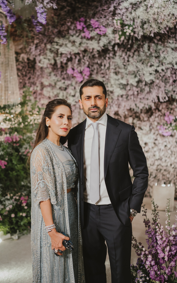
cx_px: 92
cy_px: 141
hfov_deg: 35.3
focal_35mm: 36
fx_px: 278
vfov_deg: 54.0
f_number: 1.8
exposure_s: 1/160
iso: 1000
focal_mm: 35
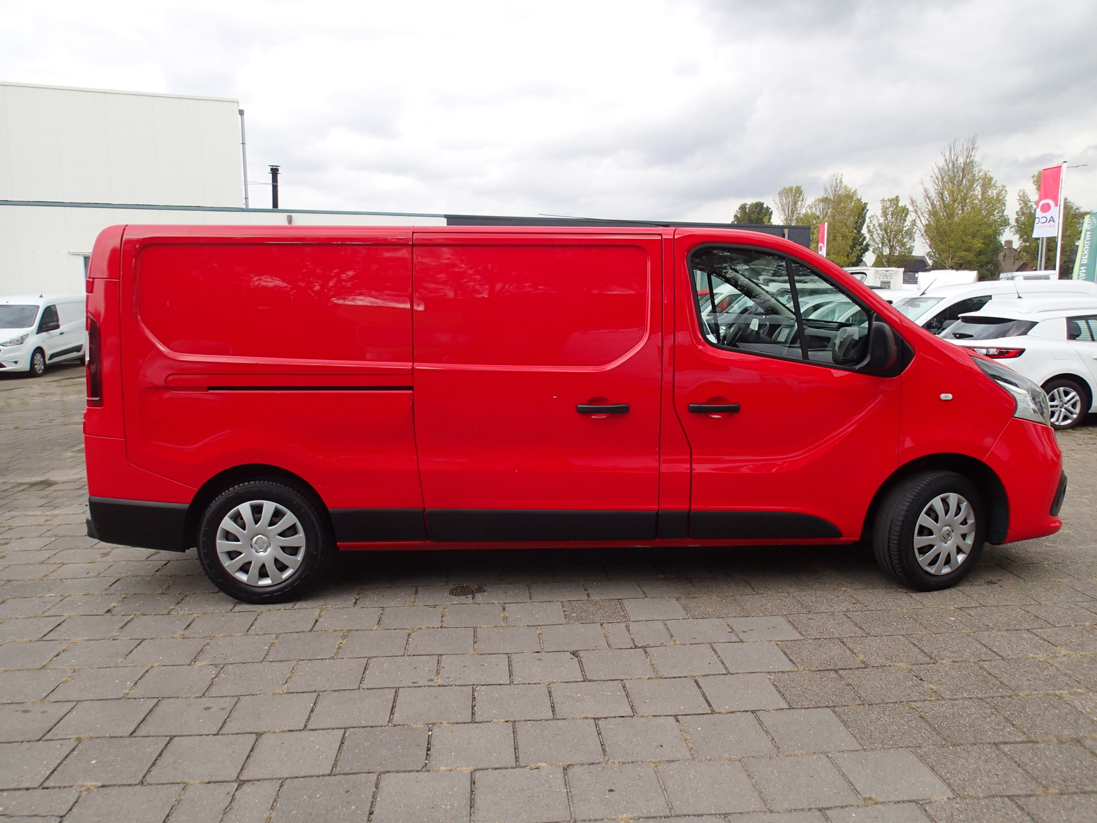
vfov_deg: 54.9
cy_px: 412
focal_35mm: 25
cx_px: 548
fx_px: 792
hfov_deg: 69.4
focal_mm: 4.5
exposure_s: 1/640
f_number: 2.8
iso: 100
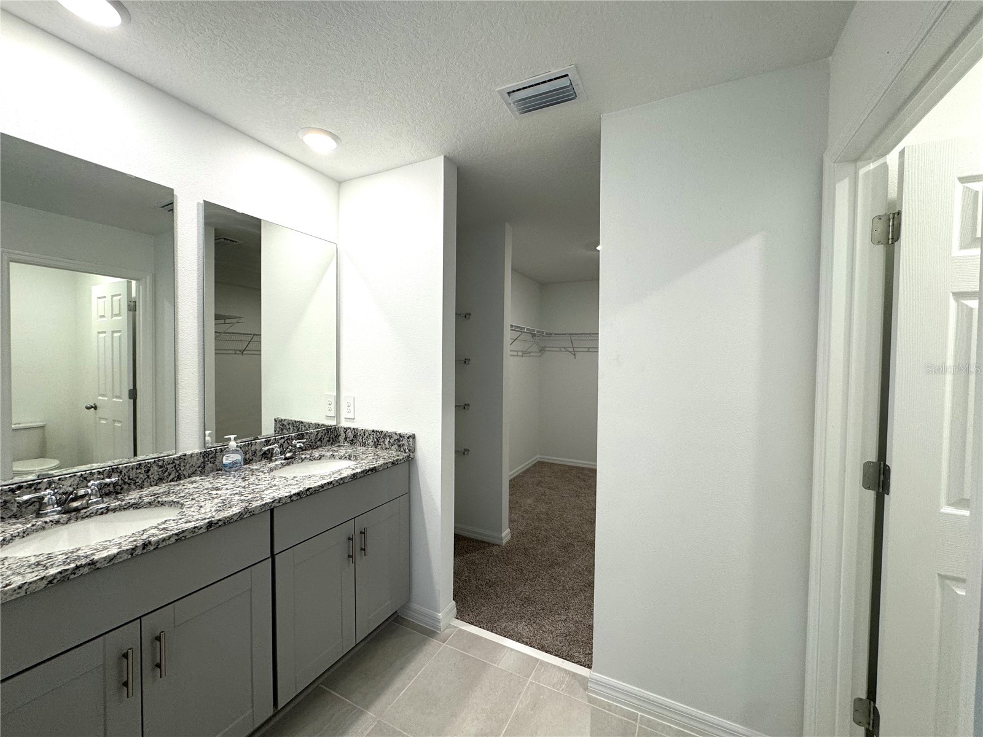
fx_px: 398
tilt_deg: -1.7
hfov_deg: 102.1
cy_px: 368
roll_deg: -1.0
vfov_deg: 85.7
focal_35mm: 14
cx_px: 492
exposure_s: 1/120
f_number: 2.2
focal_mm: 2.22
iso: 125
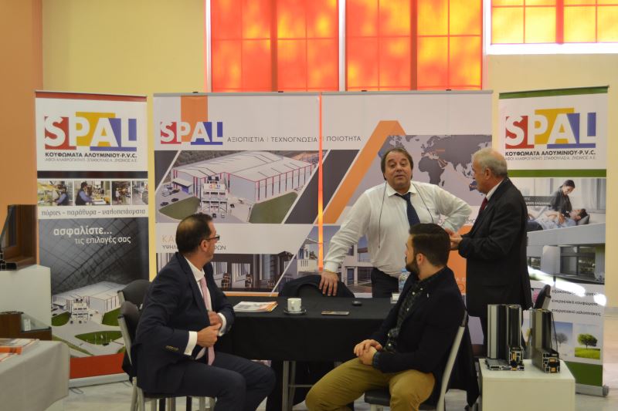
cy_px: 206
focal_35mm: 52
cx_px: 309
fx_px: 901
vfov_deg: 25.7
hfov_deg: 37.9
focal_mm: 35
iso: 1100
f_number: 4.5
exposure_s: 1/60
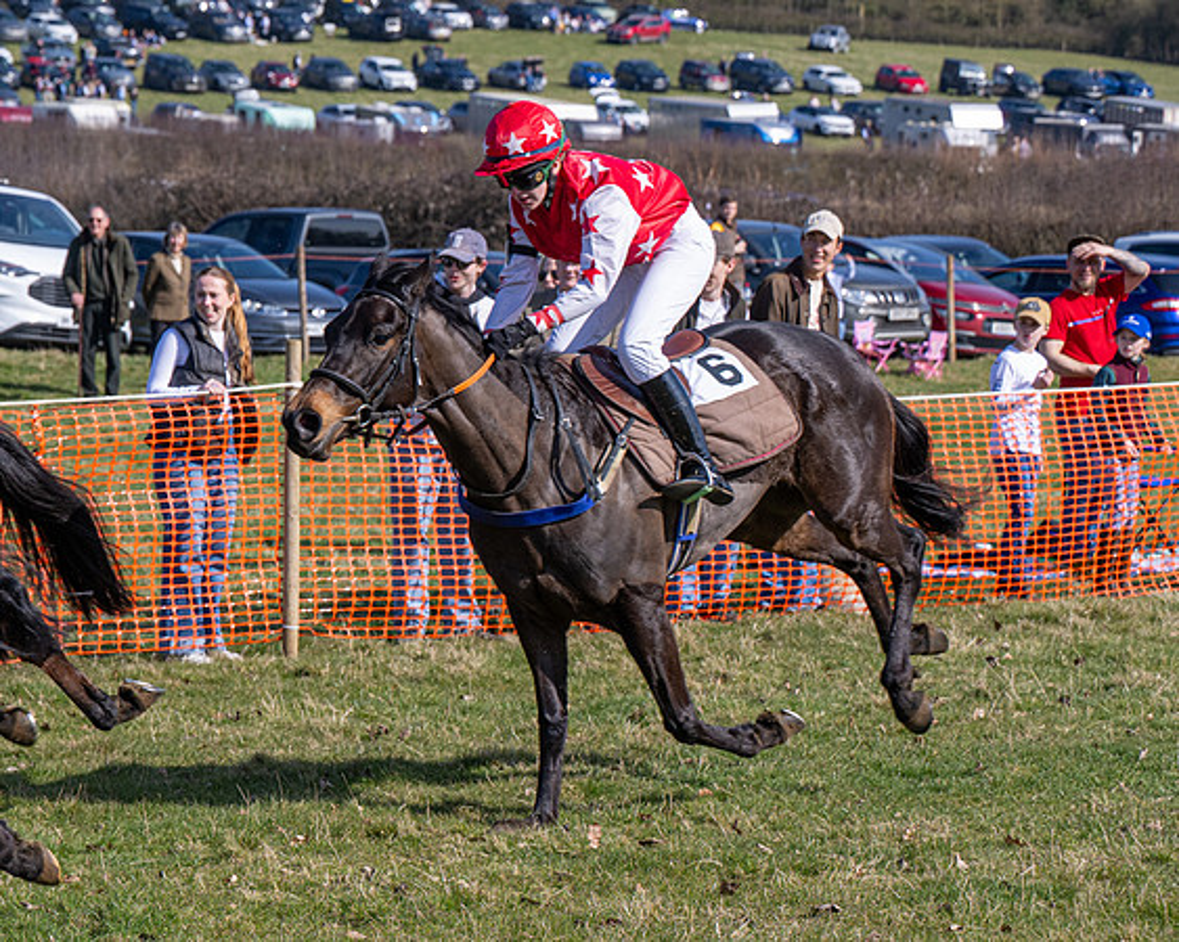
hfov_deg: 14.2
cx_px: 207
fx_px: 4690
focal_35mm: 134
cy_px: 527
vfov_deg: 11.5
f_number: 5
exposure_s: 1/1600
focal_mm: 70
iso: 200
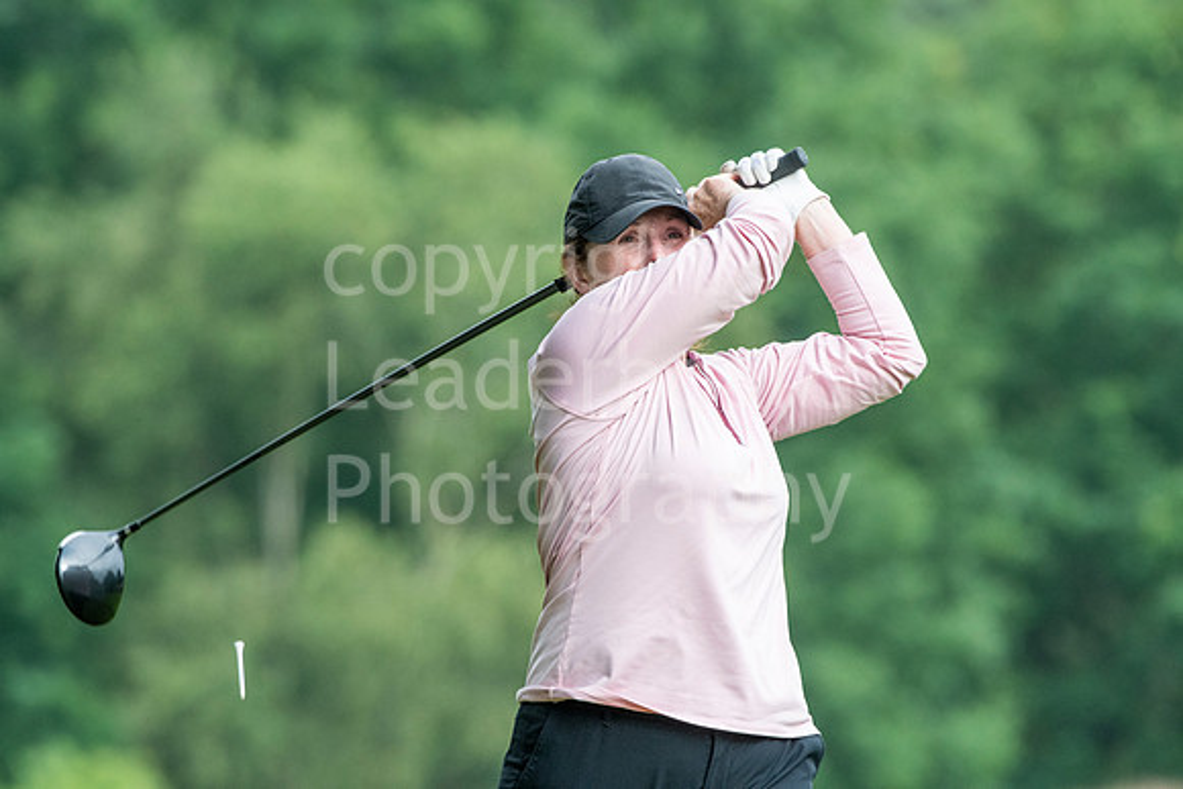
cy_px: 394
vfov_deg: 2.4
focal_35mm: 585
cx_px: 592
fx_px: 19227
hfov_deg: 3.5
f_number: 6.3
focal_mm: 390
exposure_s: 1/1000
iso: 1000
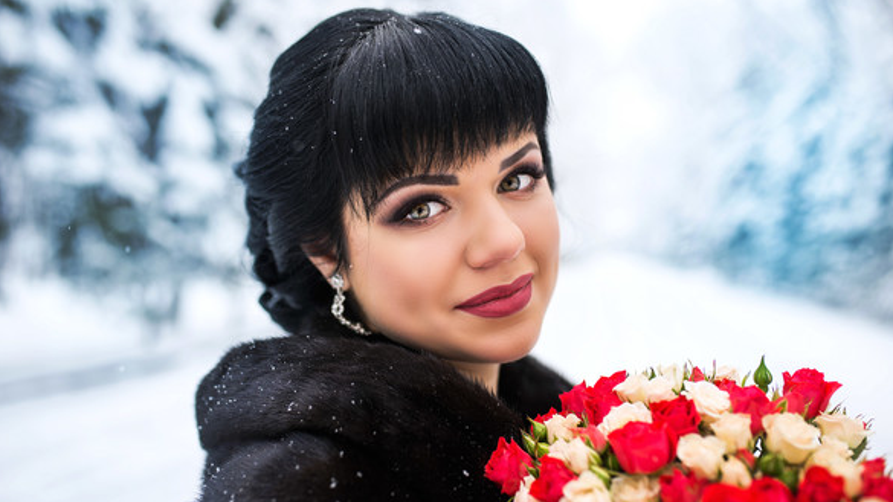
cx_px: 447
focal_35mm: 37
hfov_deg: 54.0
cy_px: 270
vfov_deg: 32.0
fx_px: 876
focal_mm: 35
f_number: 2.2
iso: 125
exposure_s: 1/500
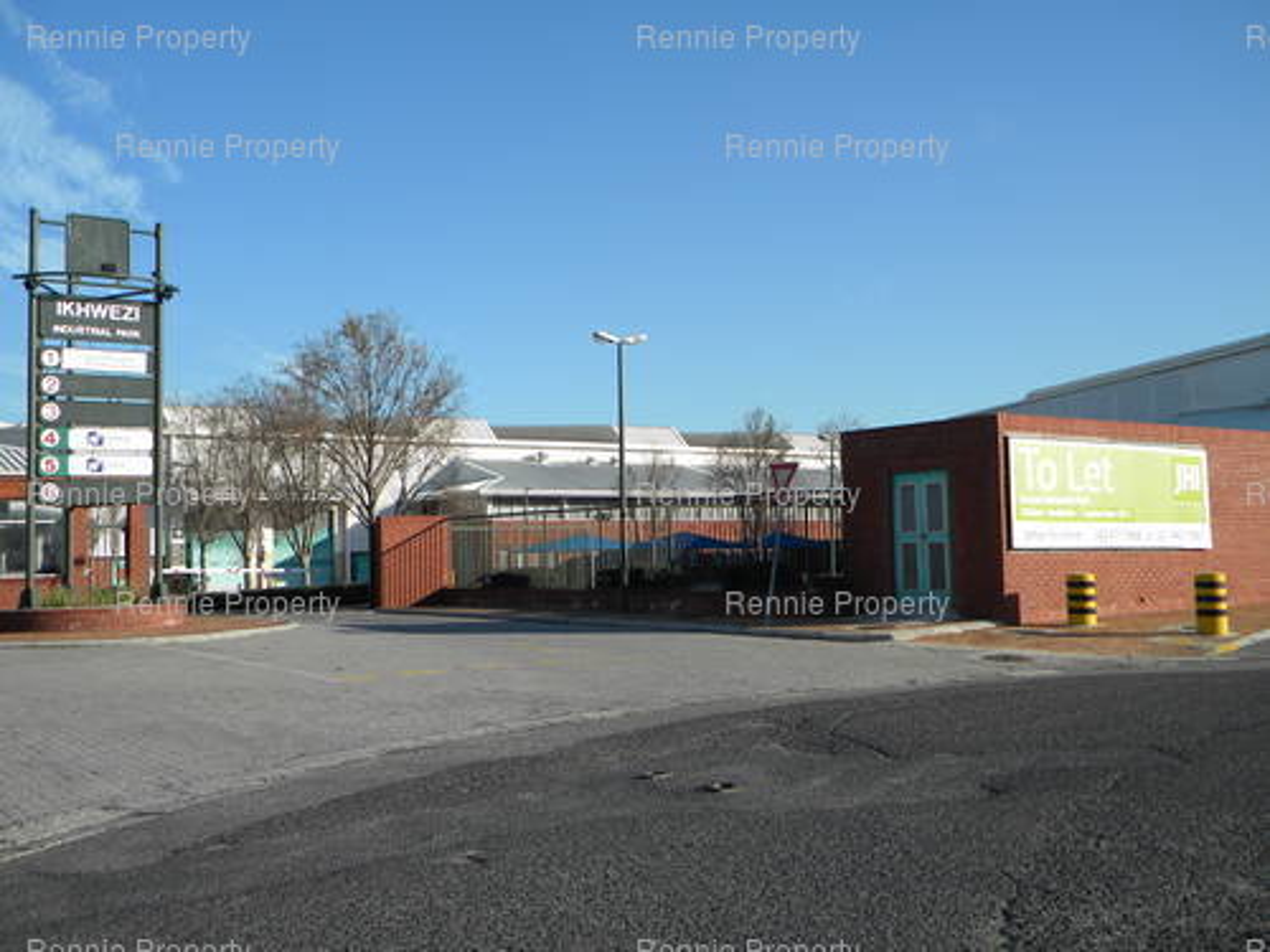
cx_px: 635
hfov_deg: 51.4
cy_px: 476
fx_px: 1321
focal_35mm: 36
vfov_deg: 39.7
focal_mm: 6.4
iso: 80
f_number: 7.4
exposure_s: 1/200
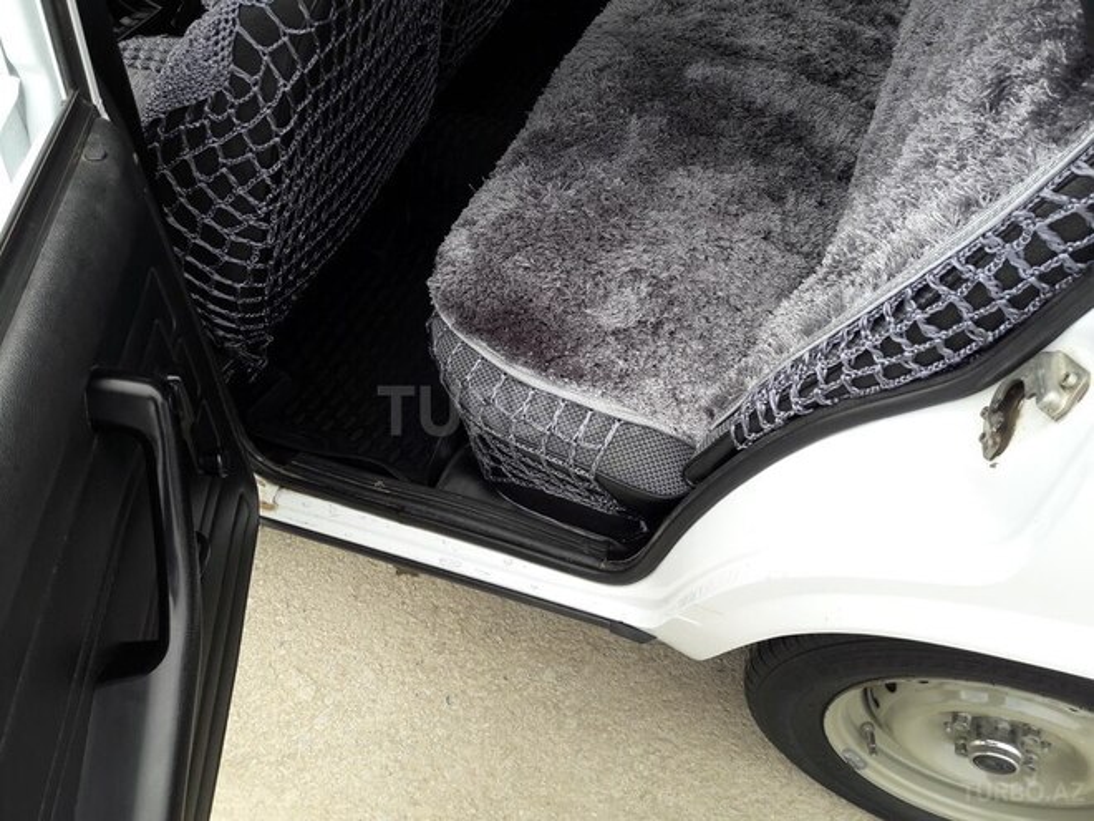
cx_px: 547
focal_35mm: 28
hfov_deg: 63.4
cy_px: 410
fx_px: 885
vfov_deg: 49.7
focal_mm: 3.7
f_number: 1.9
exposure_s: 1/285
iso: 40
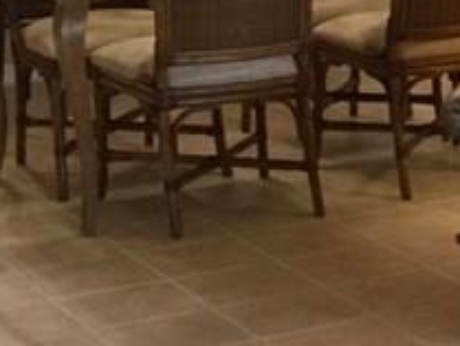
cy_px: 187
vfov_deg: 9.8
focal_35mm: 152
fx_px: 2021
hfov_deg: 12.6
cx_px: 607
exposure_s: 1/24
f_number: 2.4
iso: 200
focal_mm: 3.3
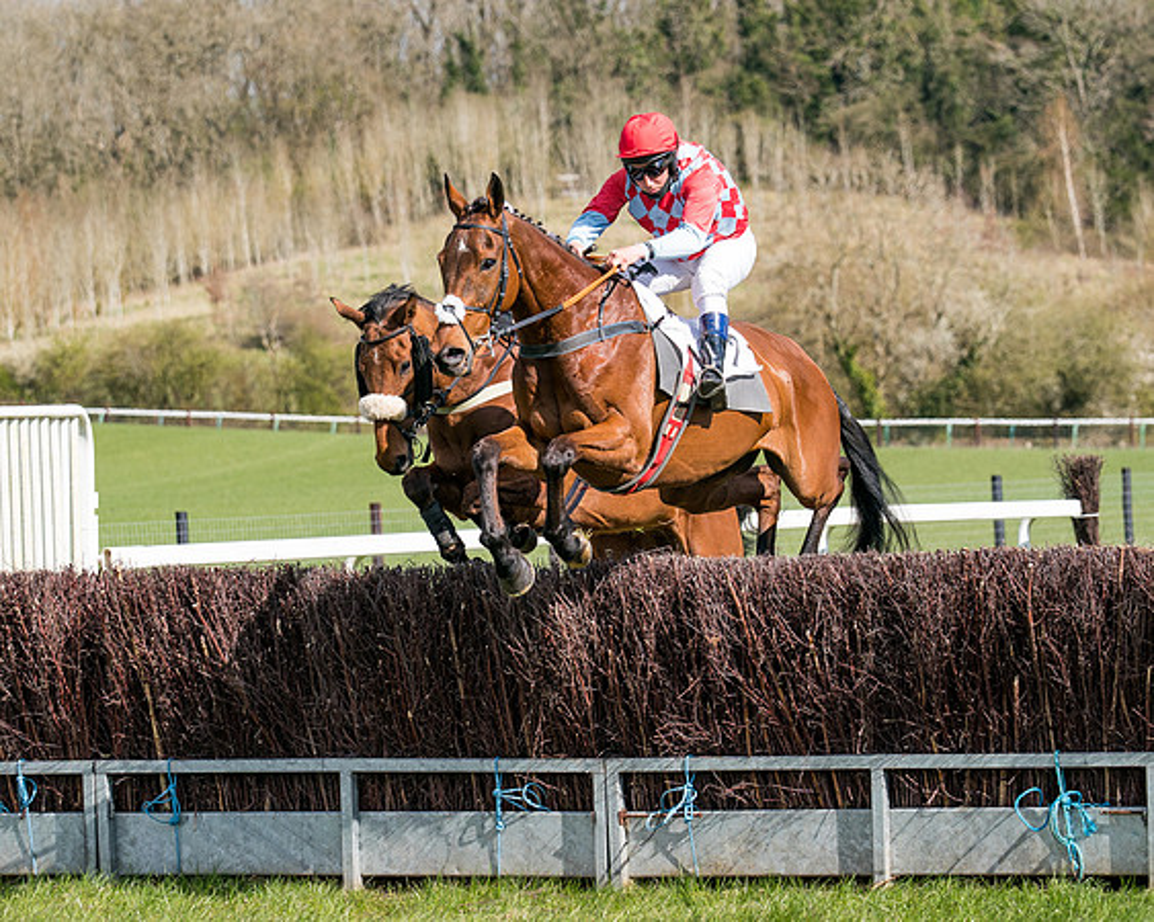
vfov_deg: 7.7
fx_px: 6896
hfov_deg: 9.6
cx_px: 527
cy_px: 490
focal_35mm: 202
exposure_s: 1/2000
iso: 400
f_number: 4.5
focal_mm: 121
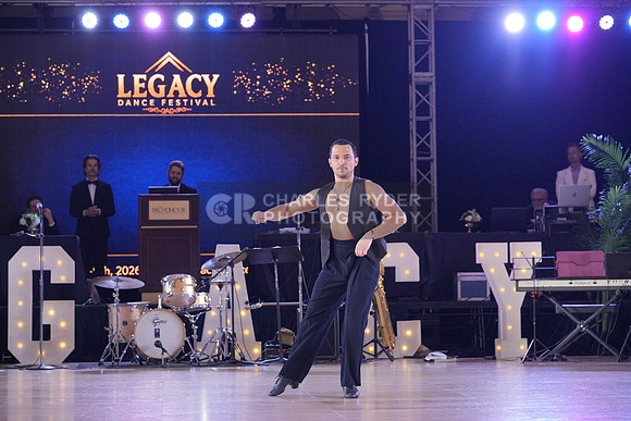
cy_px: 210
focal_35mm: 100
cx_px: 316
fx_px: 1753
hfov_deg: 20.4
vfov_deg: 13.7
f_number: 4
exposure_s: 1/500
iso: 2500
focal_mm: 100
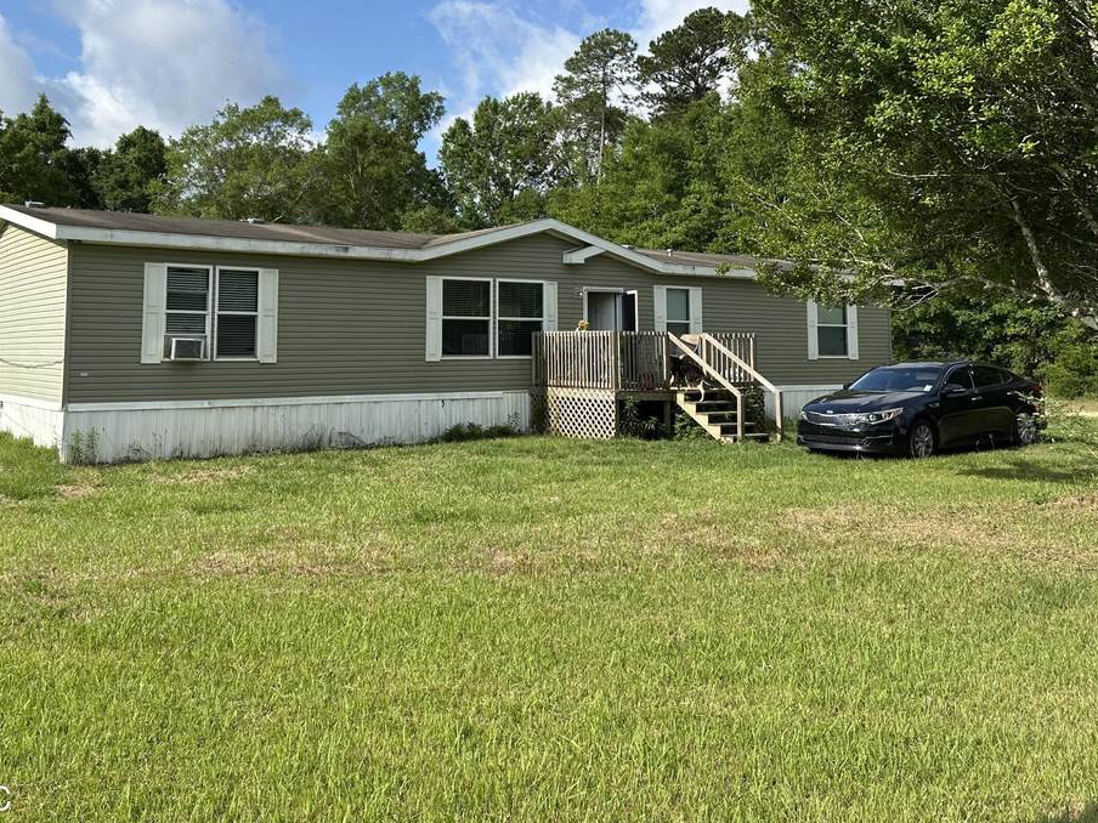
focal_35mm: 34
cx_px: 443
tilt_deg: +3.1
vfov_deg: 41.2
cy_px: 269
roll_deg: -1.8
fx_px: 1078
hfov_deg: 53.6
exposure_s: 1/3861
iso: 80
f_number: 1.78
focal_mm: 6.86
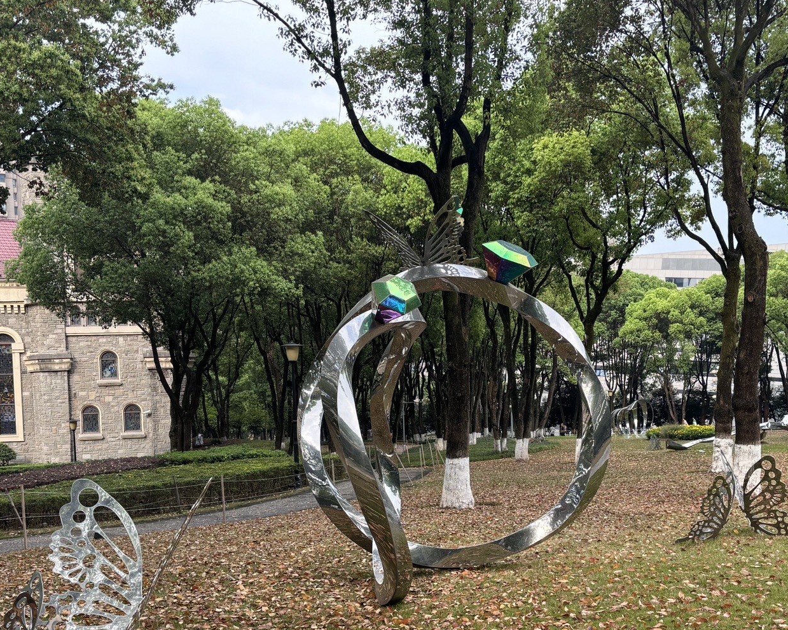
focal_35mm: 41
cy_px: 426
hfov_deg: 44.6
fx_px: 956
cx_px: 460
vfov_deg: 36.1
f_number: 1.6
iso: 50
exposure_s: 1/437
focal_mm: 5.96
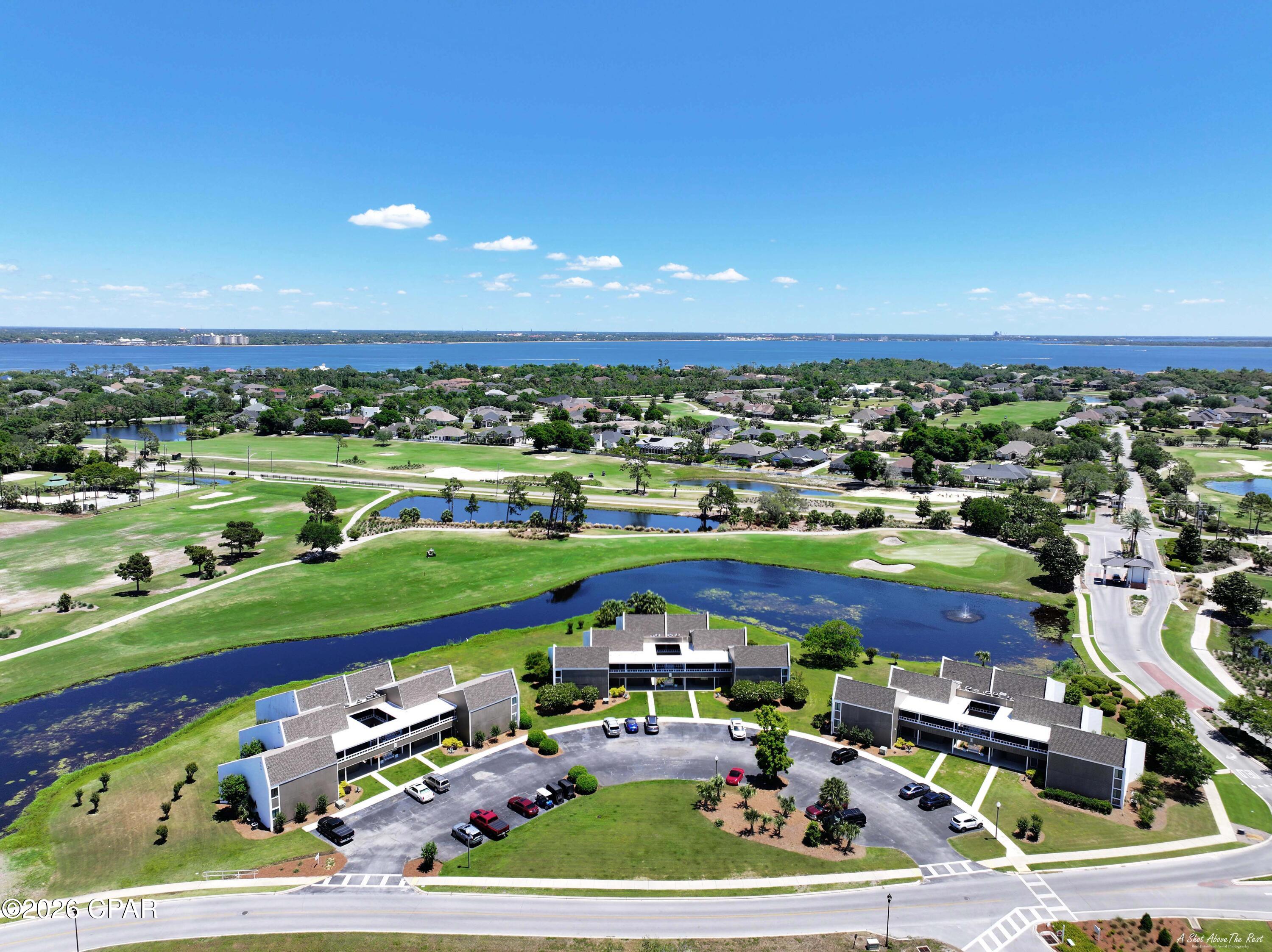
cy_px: 476
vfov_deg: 56.8
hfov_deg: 71.6
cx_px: 636
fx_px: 881
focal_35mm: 24
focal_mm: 12.29
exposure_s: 1/1600
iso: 110
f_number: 2.8
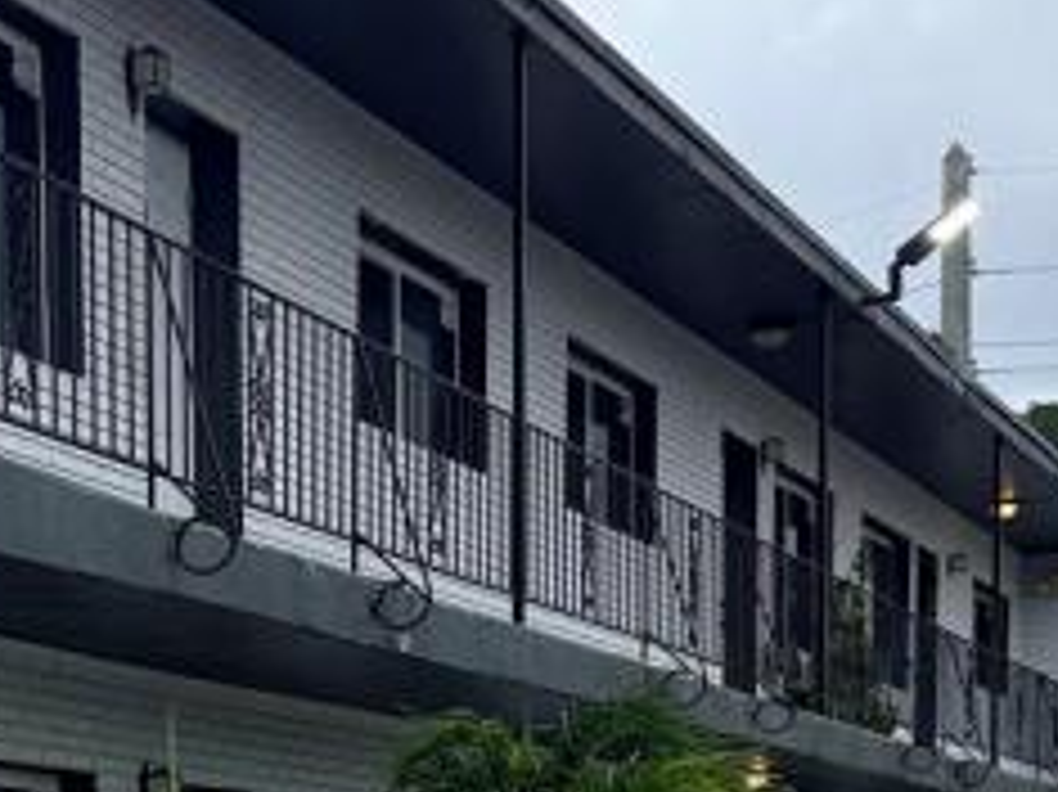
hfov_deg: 19.7
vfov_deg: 14.2
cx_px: 149
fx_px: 2994
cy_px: 1152
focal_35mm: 98
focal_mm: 6.76
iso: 100
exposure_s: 1/2611
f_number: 1.78
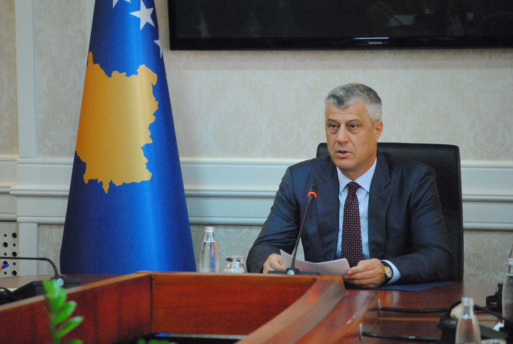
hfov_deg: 10.1
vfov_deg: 6.8
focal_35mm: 202
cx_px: 256
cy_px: 172
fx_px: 2889
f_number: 5
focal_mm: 135
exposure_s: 1/50
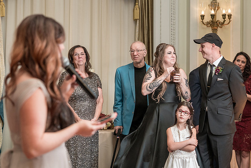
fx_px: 631
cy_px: 97
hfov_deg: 22.5
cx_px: 117
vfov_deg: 15.1
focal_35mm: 91
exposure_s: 1/200
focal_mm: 78
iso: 2000
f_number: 4
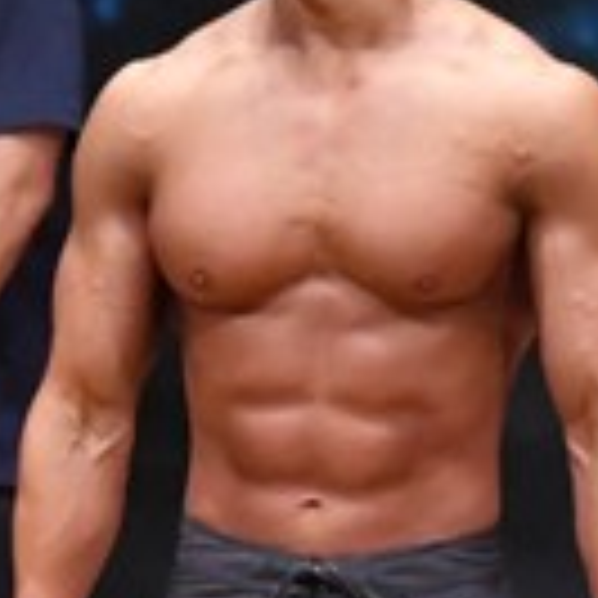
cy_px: 602
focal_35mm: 1341
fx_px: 26209
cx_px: 438
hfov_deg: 1.3
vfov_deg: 1.3
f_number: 5.6
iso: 8000
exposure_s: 1/400
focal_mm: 180
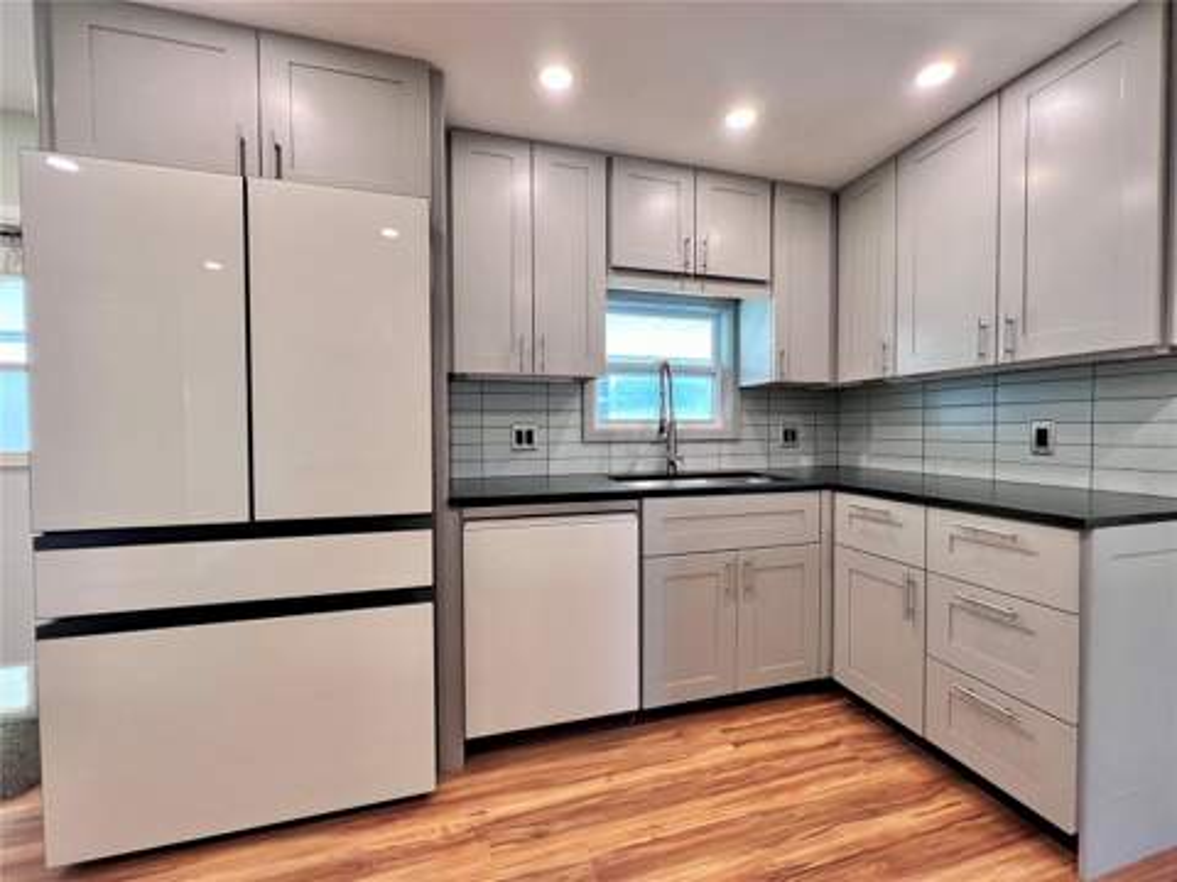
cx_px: 588
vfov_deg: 89.9
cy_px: 441
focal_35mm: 13
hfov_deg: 106.2
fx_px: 442
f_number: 1.8
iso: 125
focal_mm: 1.57
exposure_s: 1/60
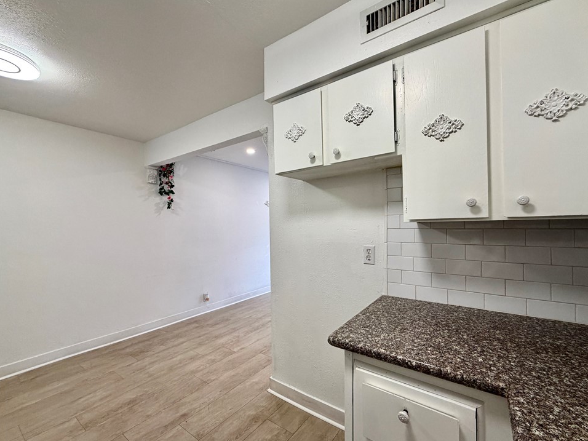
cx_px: 312
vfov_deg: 81.7
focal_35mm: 15
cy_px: 226
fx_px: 255
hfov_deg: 98.0
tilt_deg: -0.7
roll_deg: +0.4
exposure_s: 1/120
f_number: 2.2
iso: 160
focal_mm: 2.22
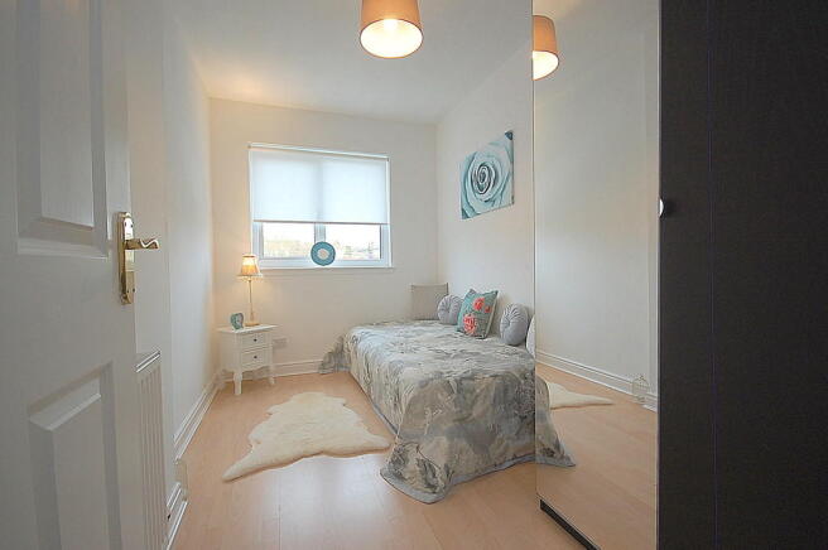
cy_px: 275
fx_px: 345
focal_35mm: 15
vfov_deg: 77.2
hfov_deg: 100.4
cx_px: 414
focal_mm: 10
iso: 400
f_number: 4
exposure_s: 1/60
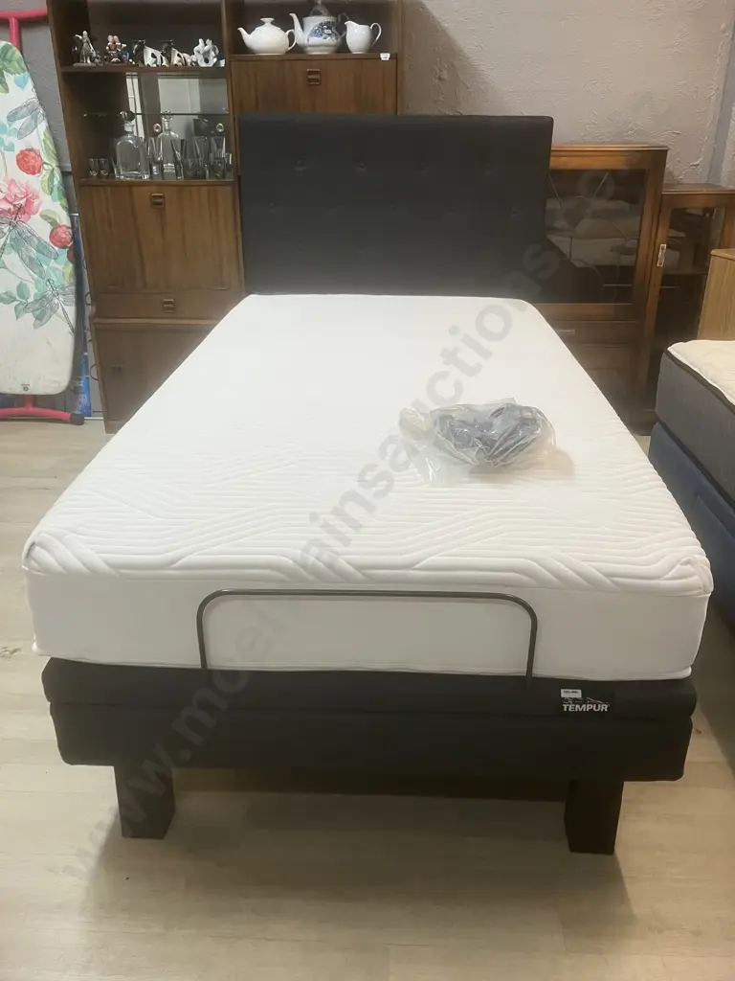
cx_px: 368
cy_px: 490
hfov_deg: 49.7
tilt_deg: -23.0
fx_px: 793
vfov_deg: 63.4
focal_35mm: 28
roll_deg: +0.3
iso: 80
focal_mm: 3.99
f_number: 1.8
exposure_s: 1/50
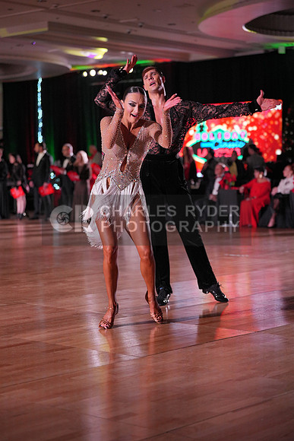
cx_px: 147
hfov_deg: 18.2
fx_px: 918
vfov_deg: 27.0
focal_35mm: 75
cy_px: 220
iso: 2000
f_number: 2.8
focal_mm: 75
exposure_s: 1/800
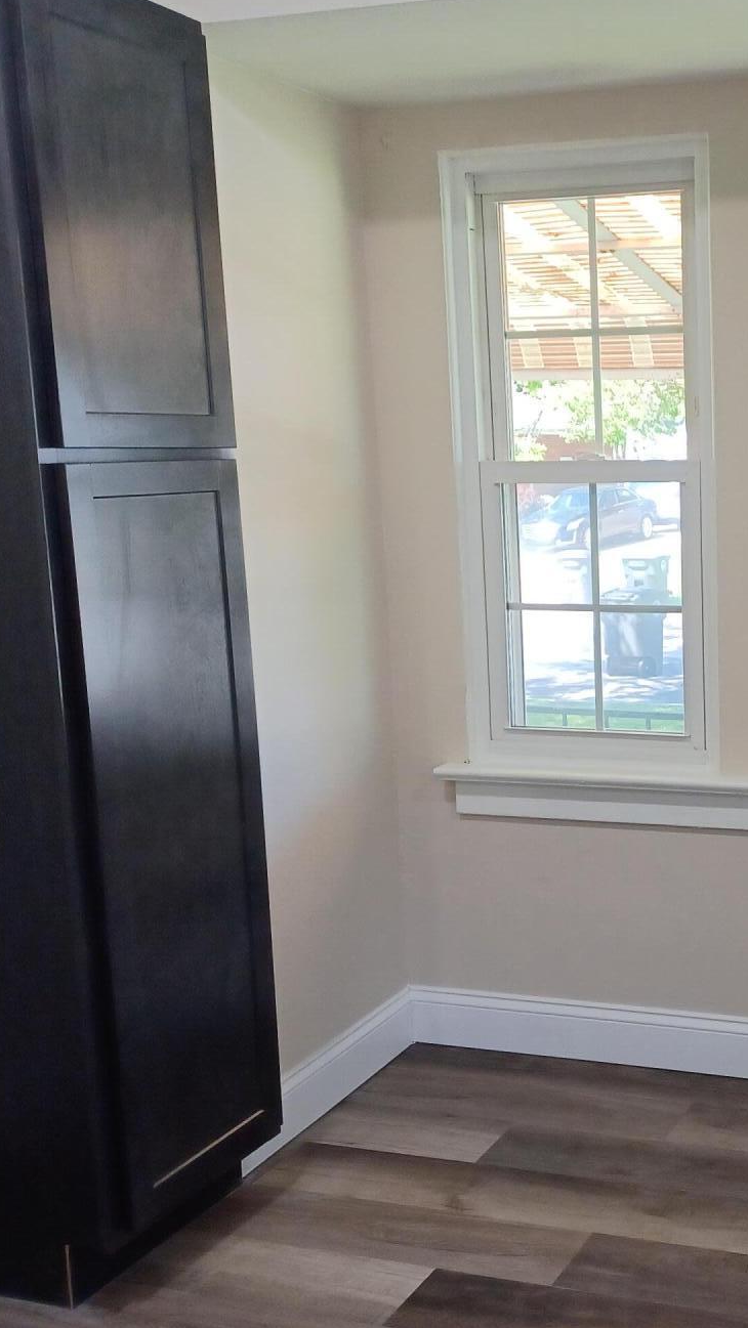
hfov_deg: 26.8
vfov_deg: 48.3
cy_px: 705
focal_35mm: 42
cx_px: 751
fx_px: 1480
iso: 125
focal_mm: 4.6
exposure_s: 1/60
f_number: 1.8
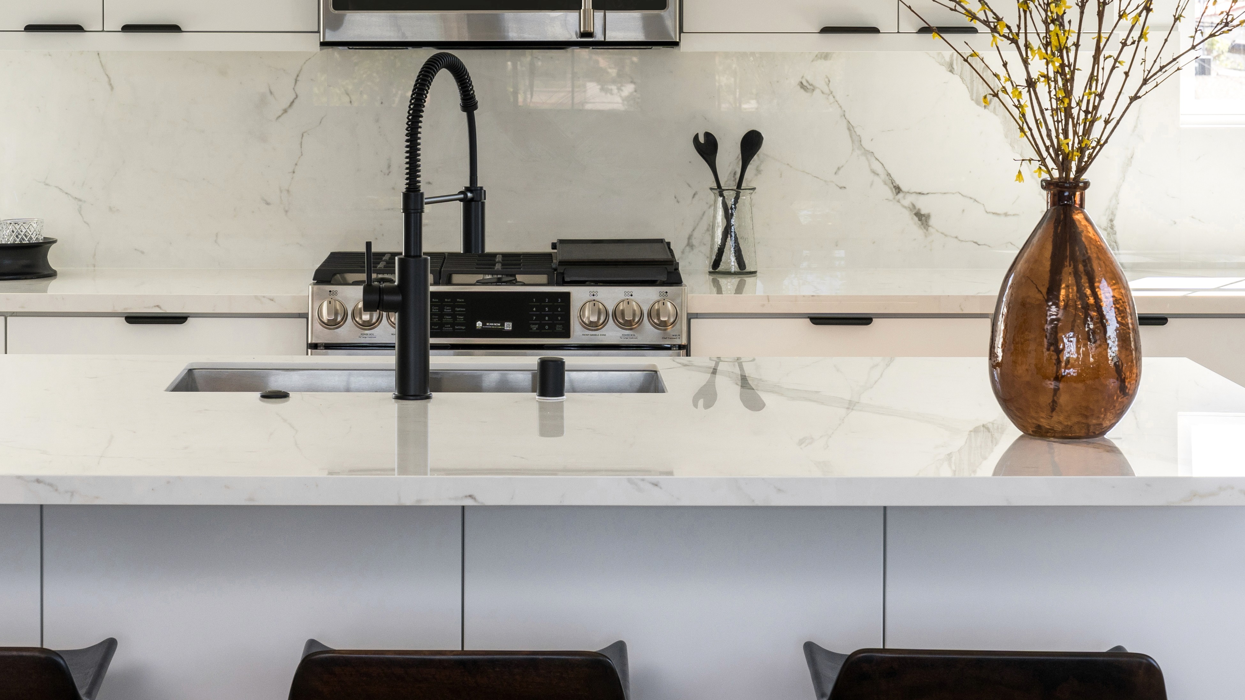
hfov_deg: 22.6
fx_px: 3103
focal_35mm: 94
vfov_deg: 12.8
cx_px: 490
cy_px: 97
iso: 250
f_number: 9
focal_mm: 50
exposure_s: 1/25
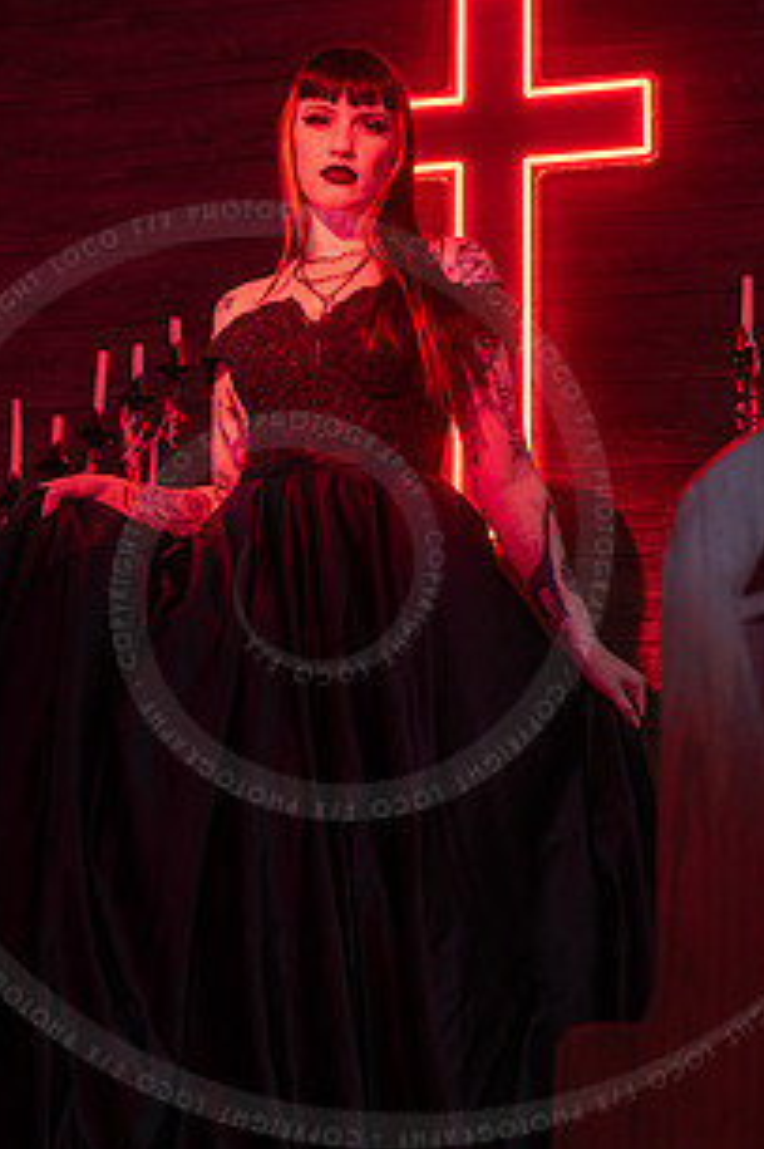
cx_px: 354
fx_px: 2071
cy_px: 659
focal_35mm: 65
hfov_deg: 20.9
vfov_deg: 30.9
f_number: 3.2
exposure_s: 1/100
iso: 1000
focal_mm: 44
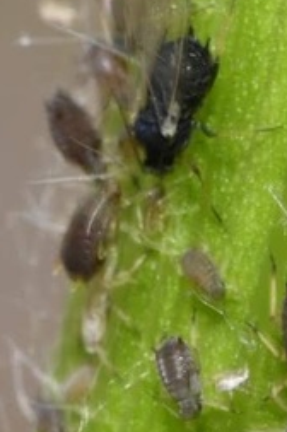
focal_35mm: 398
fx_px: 4775
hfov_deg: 3.4
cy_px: 84
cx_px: 333
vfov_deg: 5.2
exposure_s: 1/60
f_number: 29
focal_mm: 105
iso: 100
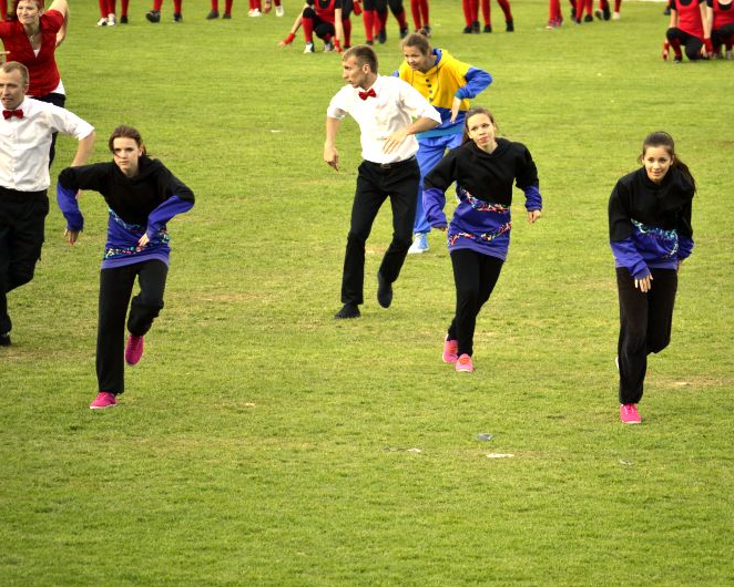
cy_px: 294
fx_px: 7388
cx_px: 442
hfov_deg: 5.7
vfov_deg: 4.6
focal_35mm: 340
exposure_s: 1/500
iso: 400
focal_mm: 200
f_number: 5.6
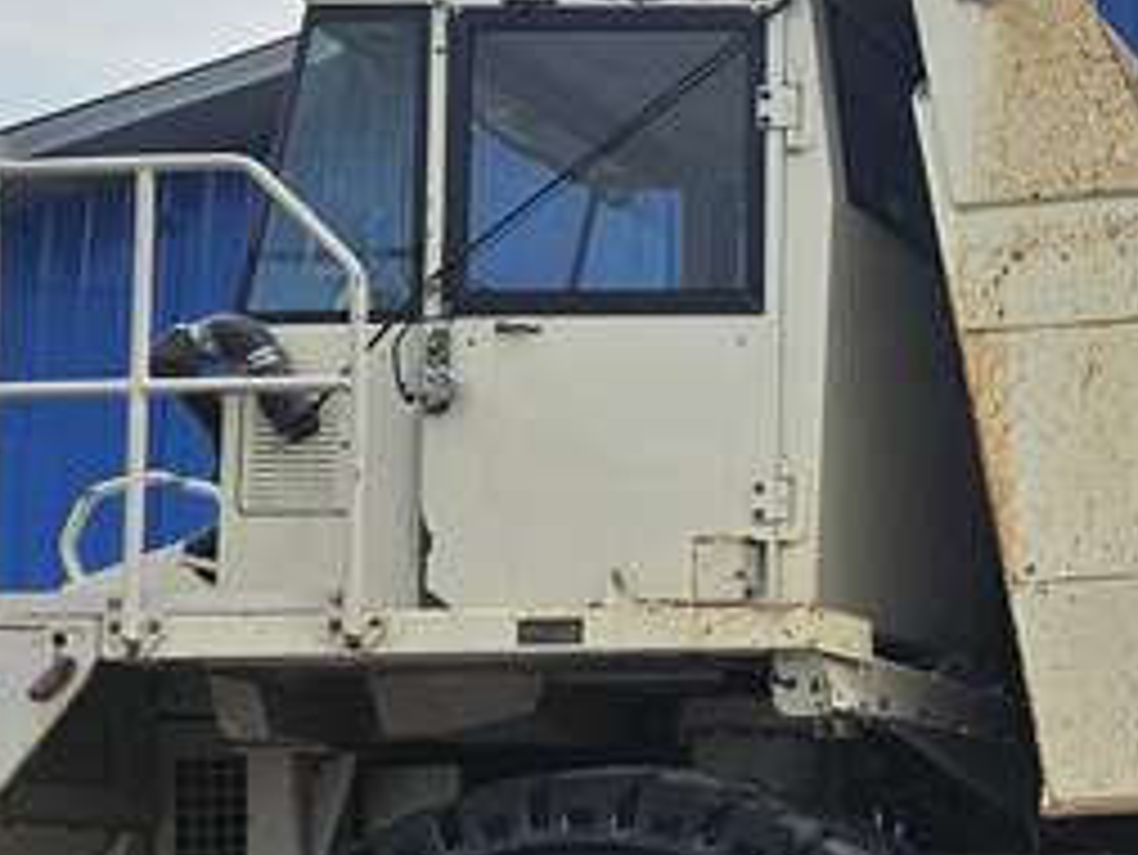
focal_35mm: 98
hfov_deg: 18.0
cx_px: 1669
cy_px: 693
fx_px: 3223
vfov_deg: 15.0
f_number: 1.8
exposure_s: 1/2000
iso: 32
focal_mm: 5.4
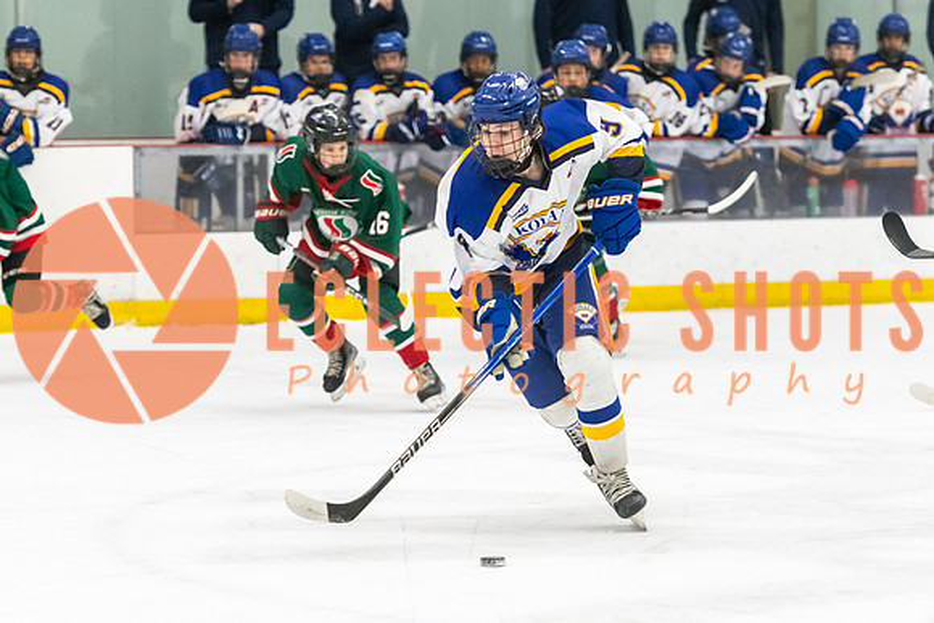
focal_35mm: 197
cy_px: 440
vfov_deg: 7.0
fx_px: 5119
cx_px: 487
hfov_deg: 10.4
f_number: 2.8
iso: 4000
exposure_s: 1/800
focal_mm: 112
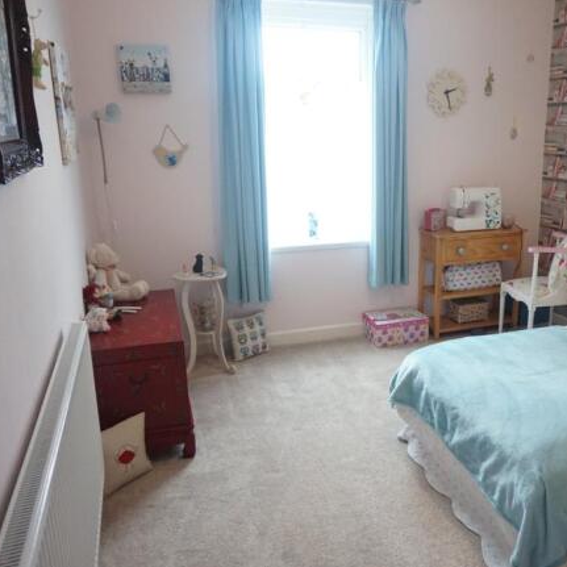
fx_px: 574
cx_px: 376
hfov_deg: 51.6
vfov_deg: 52.5
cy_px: 284
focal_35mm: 31
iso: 1600
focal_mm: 16
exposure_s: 1/160
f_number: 3.5
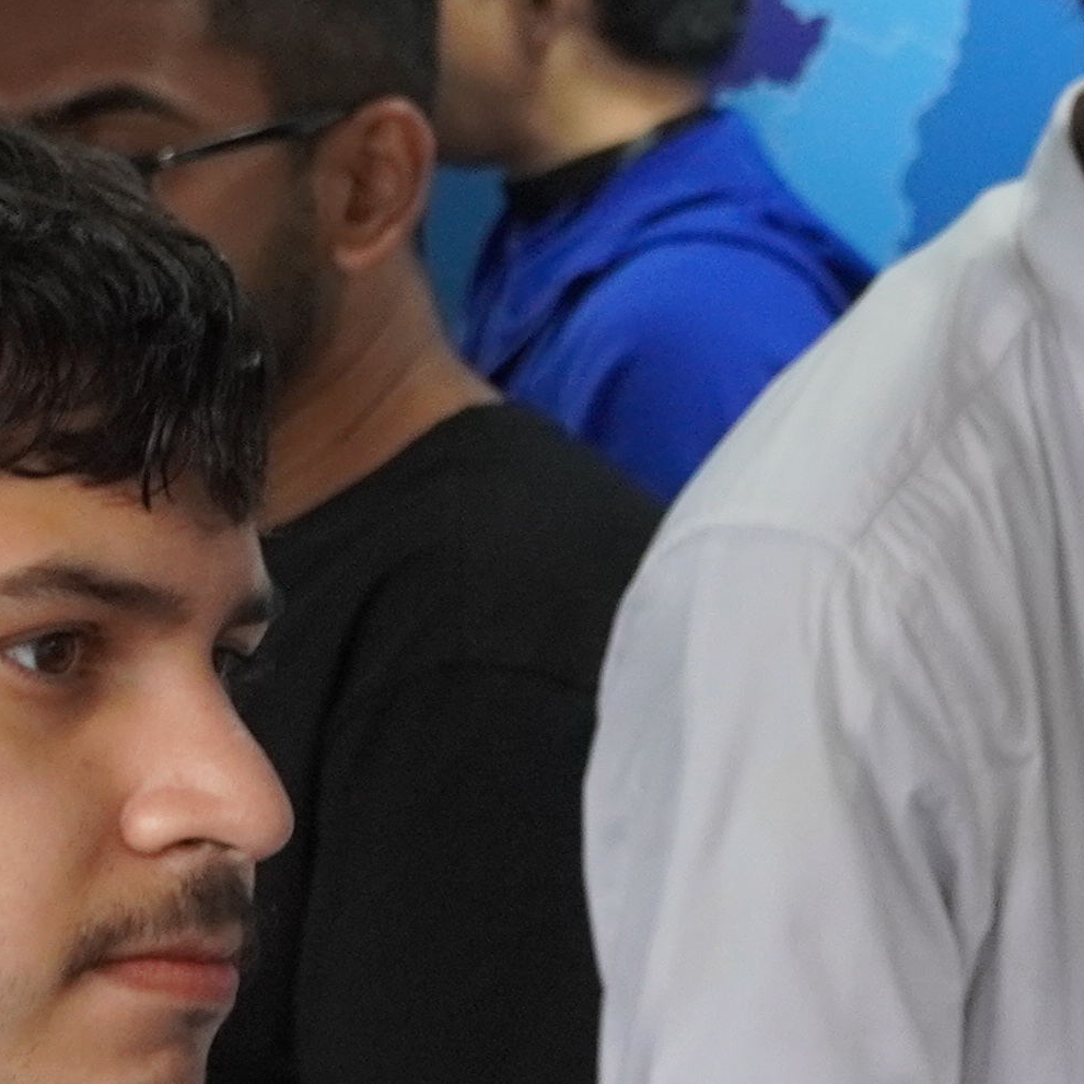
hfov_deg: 9.5
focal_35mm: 178
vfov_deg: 9.8
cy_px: 382
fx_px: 6291
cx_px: 1762
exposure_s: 1/160
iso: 800
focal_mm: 23
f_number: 4
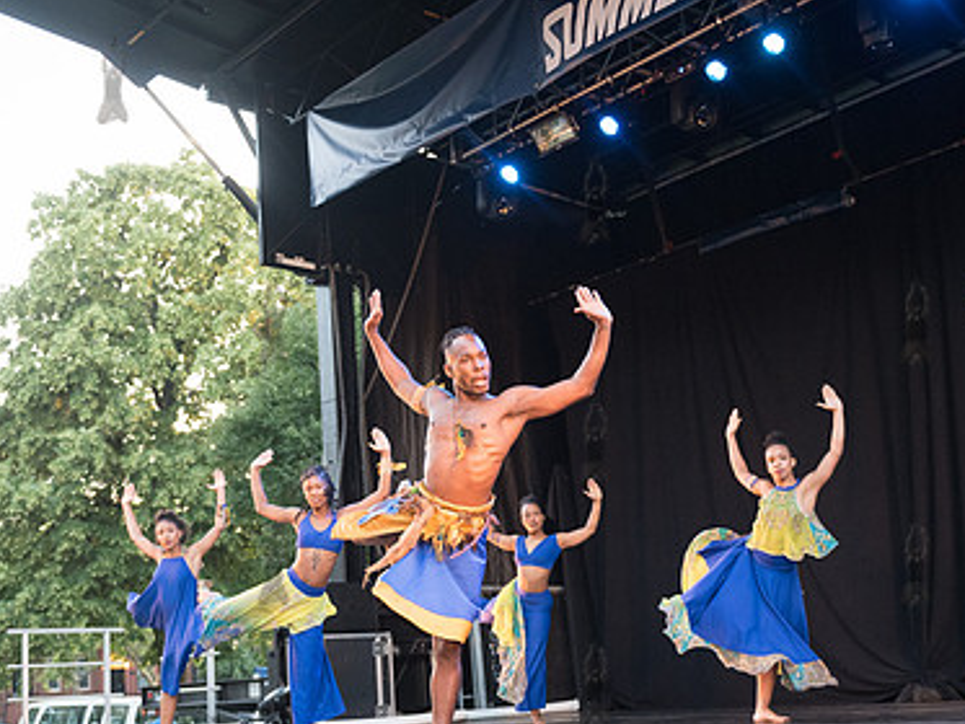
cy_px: 501
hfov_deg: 40.4
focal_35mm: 47
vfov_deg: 30.6
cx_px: 531
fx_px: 1311
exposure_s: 1/400
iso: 3200
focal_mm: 29
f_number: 2.8
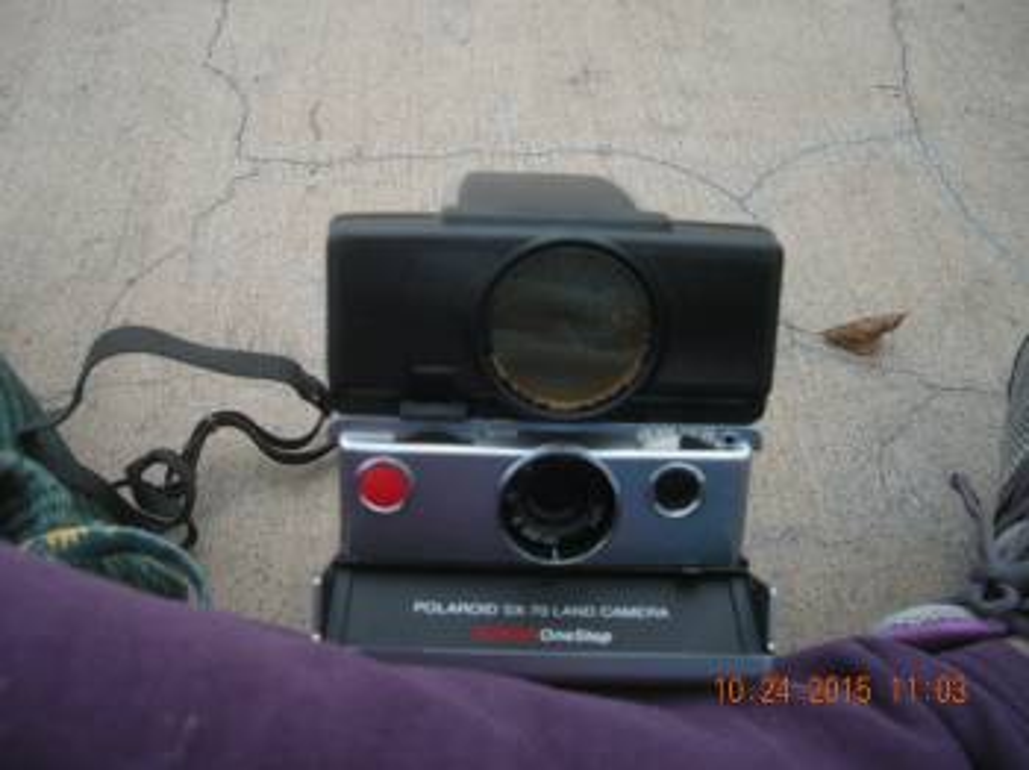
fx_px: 1099
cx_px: 514
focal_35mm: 37
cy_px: 385
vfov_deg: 38.6
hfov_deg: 50.2
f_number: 2.8
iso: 64
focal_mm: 7.9
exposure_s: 1/200
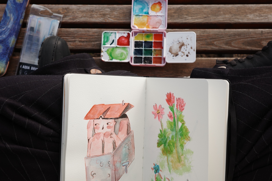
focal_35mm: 40
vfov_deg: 33.4
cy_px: 90
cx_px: 136
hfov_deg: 48.5
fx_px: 302
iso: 100
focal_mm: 26
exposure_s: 1/320
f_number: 4.5
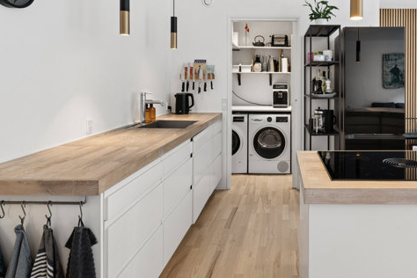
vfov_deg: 46.7
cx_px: 284
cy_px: 81
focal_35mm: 27
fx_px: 313
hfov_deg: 65.3
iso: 125
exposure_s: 1/2
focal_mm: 16
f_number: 11
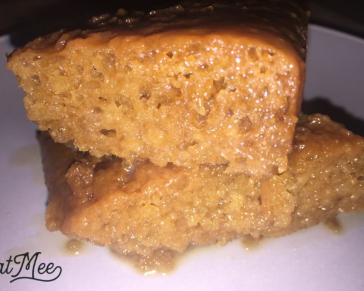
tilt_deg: -40.2
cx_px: 178
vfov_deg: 47.1
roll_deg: -1.5
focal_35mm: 31
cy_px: 146
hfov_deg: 57.2
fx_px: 334
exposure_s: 1/195
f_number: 2.2
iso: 32
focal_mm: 4.15
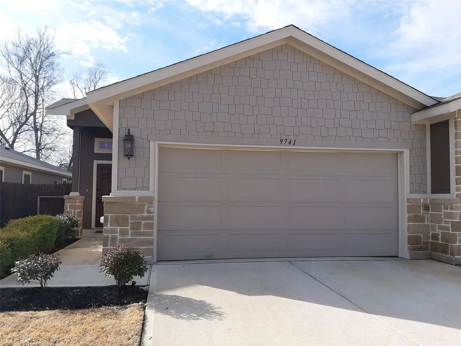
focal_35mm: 26
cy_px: 173
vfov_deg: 53.1
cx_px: 230
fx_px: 346
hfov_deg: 67.3
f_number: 1.7
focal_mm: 3.93
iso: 40
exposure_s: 1/2273
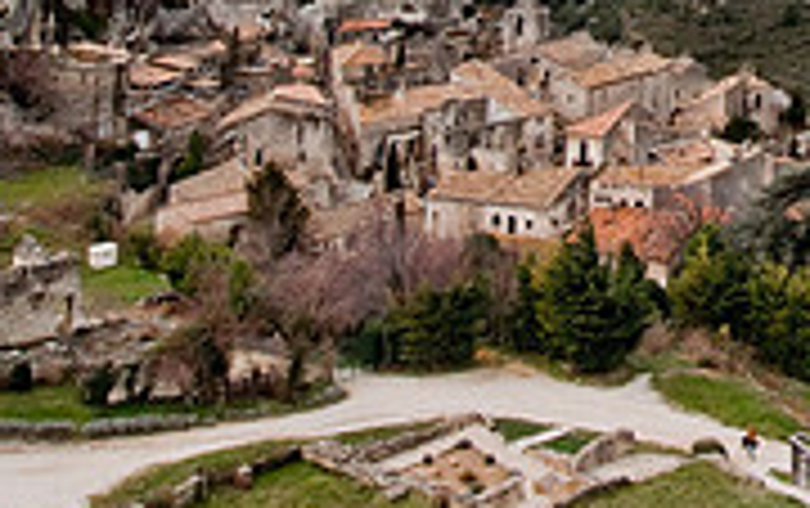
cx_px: 927
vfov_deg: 18.9
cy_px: -294
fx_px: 1304
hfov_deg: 30.3
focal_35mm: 59
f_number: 9.5
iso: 200
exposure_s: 1/350
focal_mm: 12
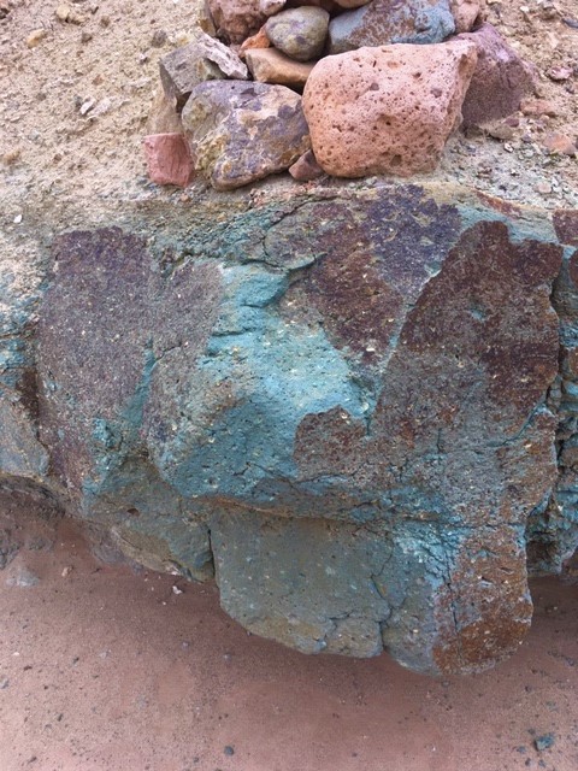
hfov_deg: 48.2
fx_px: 646
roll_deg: +4.8
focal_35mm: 29
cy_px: 386
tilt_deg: -25.4
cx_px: 289
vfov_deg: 61.7
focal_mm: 4.15
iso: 25
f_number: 2.2
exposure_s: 1/416
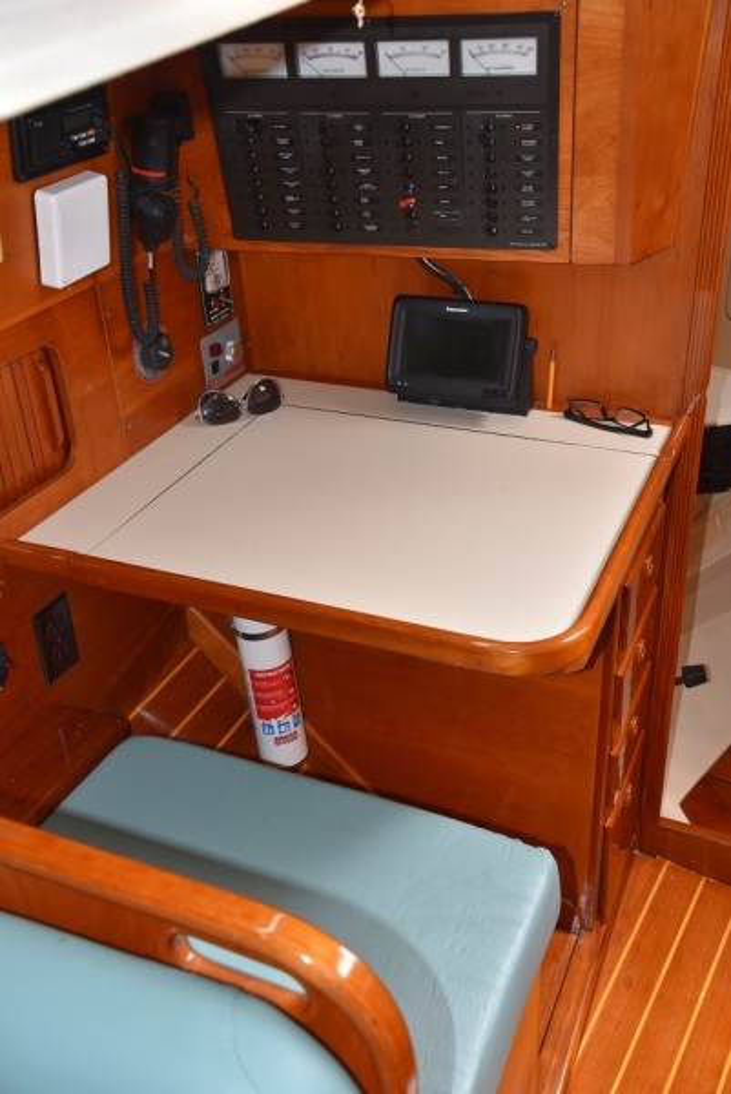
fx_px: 1155
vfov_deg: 50.7
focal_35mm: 38
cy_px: 547
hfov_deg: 35.1
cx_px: 366
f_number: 5.6
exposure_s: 1/125
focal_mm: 38
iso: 800
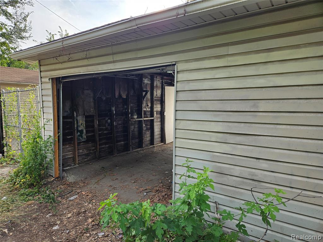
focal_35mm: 23
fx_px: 215
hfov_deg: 73.9
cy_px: 121
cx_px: 162
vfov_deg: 58.9
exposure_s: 1/235
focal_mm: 5.4
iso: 25
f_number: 1.8
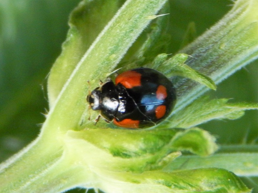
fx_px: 1364
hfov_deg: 10.8
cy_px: 96
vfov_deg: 8.1
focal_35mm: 183
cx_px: 129
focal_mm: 32.8
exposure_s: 1/80
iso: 400
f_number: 5.3
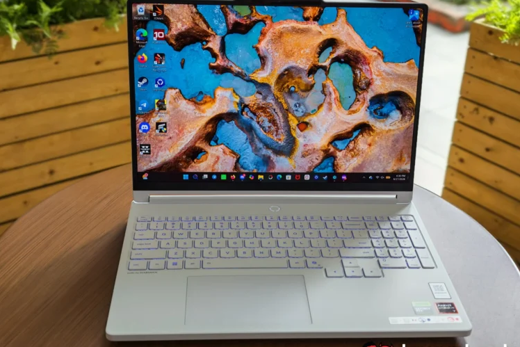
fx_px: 693
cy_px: 176
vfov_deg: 28.1
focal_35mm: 48
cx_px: 260
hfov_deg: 41.1
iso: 50
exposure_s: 1/170
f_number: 2.8
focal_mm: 5.4
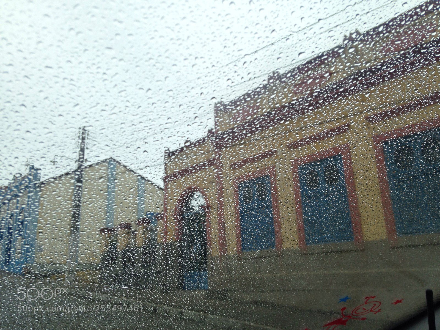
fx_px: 419
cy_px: 165
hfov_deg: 55.4
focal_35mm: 33
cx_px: 220
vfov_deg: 42.9
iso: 50
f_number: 2.4
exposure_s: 1/357
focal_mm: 4.12
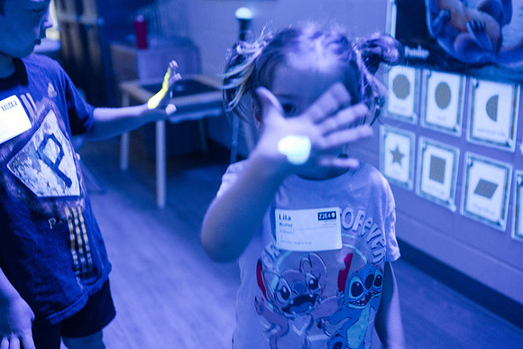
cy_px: 172
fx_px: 541
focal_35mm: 37
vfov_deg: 35.8
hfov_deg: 51.6
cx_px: 259
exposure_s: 1/20
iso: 6400
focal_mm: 35
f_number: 2.2
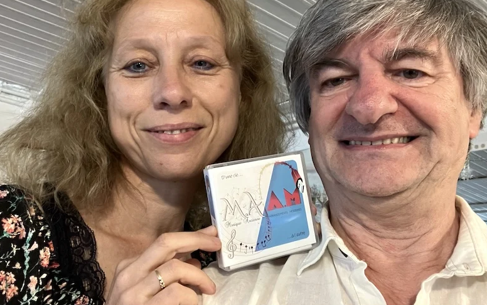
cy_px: 130
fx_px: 465
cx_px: 250
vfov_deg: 36.2
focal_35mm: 35
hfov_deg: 55.3
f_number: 2.2
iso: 320
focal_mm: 2.87
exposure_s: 1/25
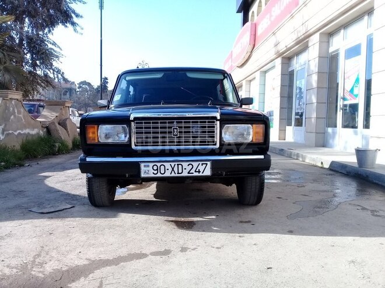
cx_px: 192
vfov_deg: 45.4
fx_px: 345
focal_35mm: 31
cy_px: 144
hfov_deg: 58.4
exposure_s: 1/524
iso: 50
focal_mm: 3.3
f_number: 2.2
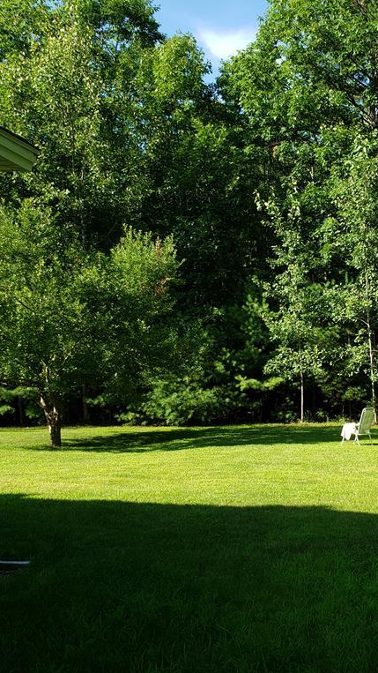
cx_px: 353
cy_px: 336
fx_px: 677
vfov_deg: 52.8
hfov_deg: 29.6
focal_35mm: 38
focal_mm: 4.3
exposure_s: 1/471
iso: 50
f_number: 2.4
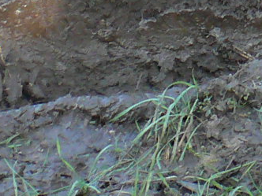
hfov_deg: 6.6
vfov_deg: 5.0
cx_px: 791
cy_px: -526
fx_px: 2044
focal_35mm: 270
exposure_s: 1/100
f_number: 3.6
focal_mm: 7.4
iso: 200
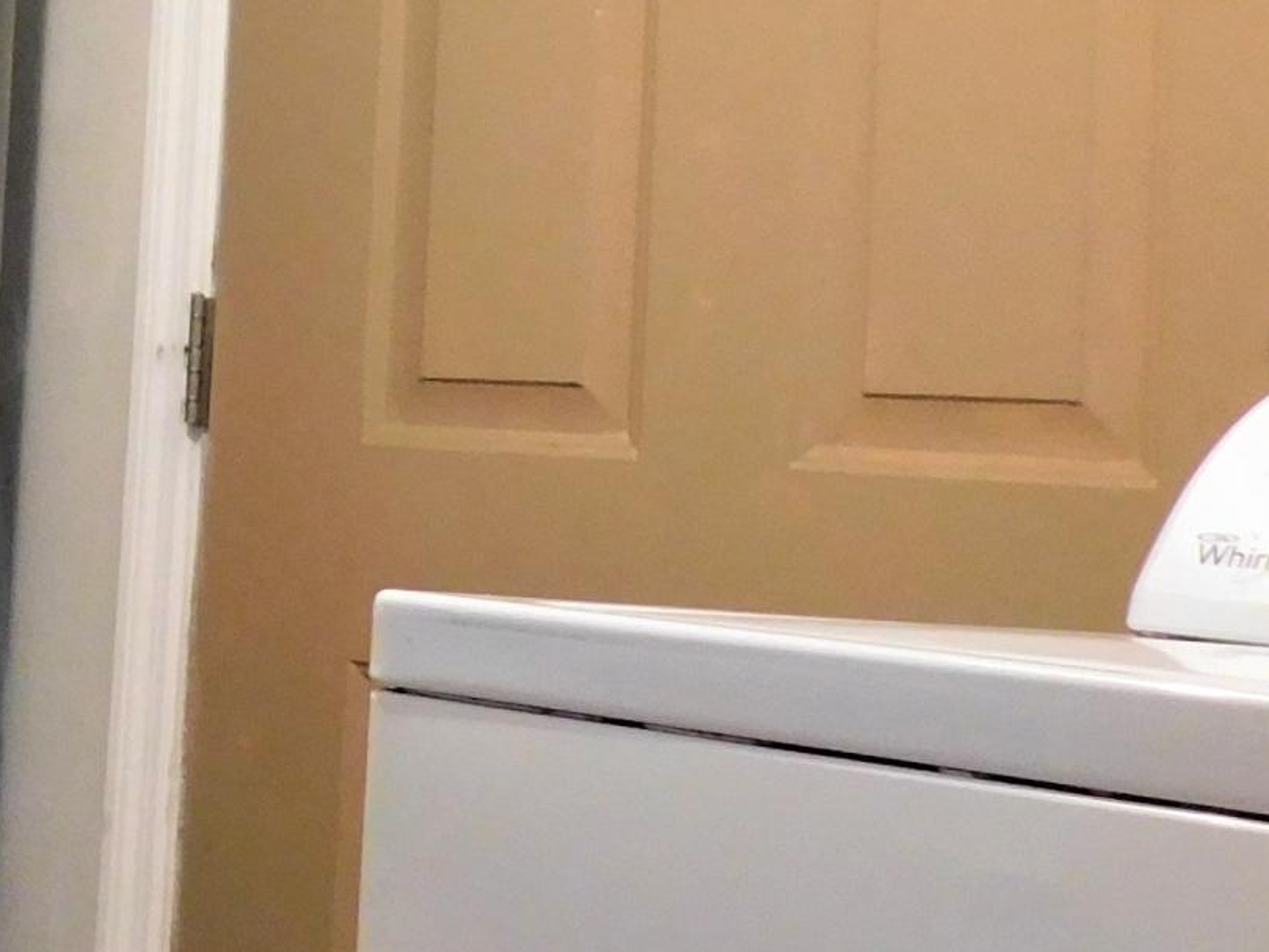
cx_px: -952
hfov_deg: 18.0
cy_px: 121
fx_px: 3263
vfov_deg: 16.4
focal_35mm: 89
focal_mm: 4.1
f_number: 3
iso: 250
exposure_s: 1/30
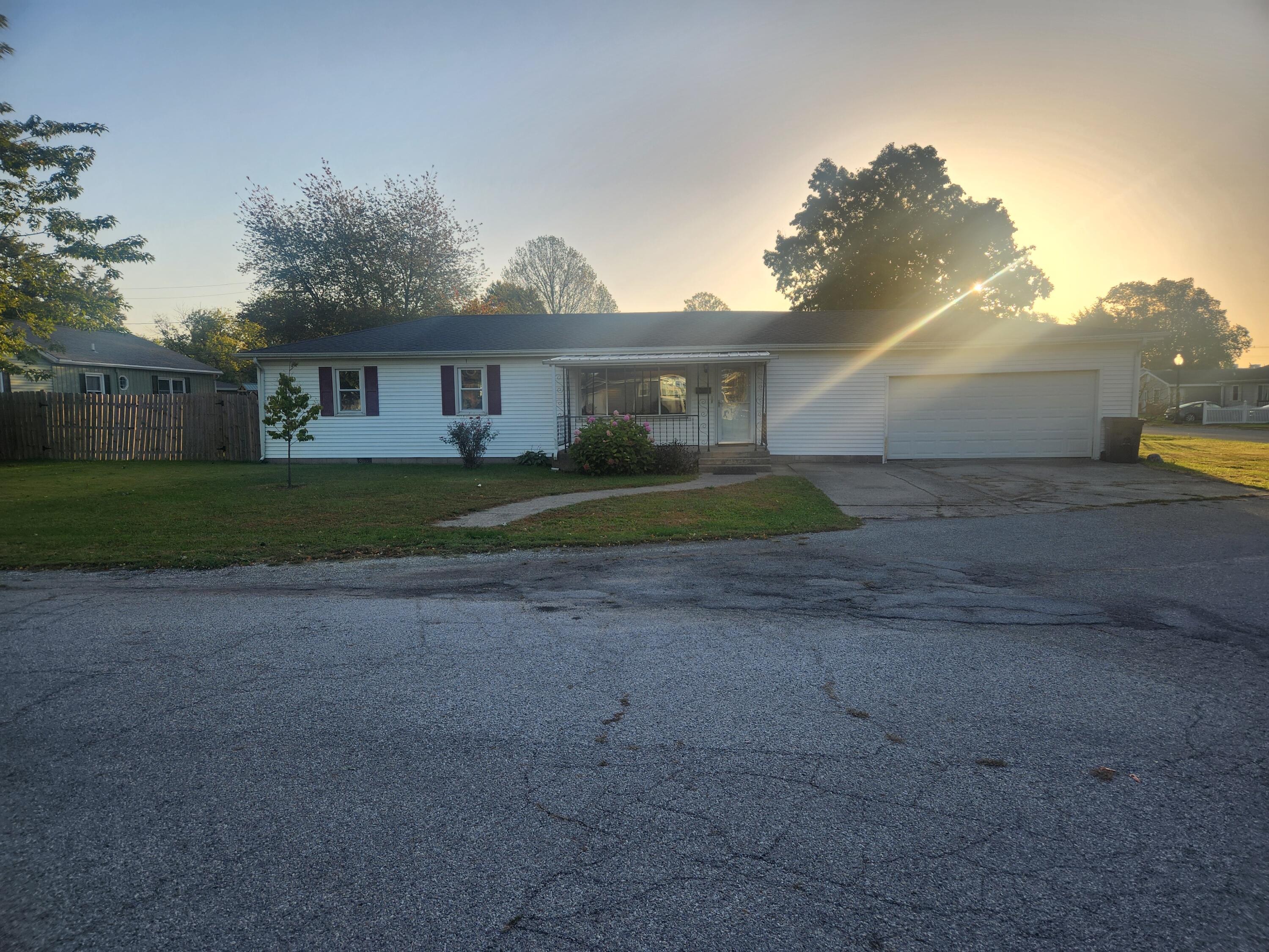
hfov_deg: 73.9
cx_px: 634
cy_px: 476
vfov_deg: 58.9
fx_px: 843
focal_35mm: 23
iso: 20
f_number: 1.8
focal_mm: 5.4
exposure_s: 1/788
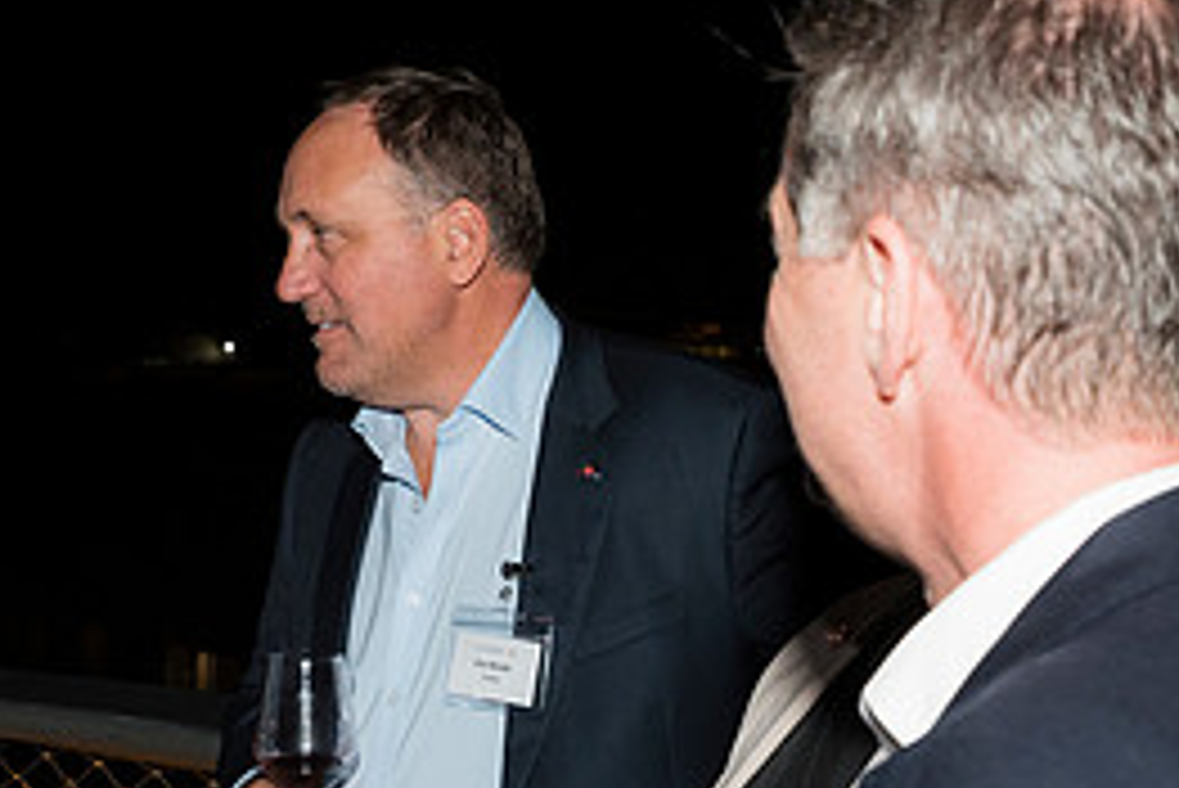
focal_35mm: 84
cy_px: 444
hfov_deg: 24.1
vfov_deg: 16.3
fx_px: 2752
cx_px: 405
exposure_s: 1/125
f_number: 5.6
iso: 1250
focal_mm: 38
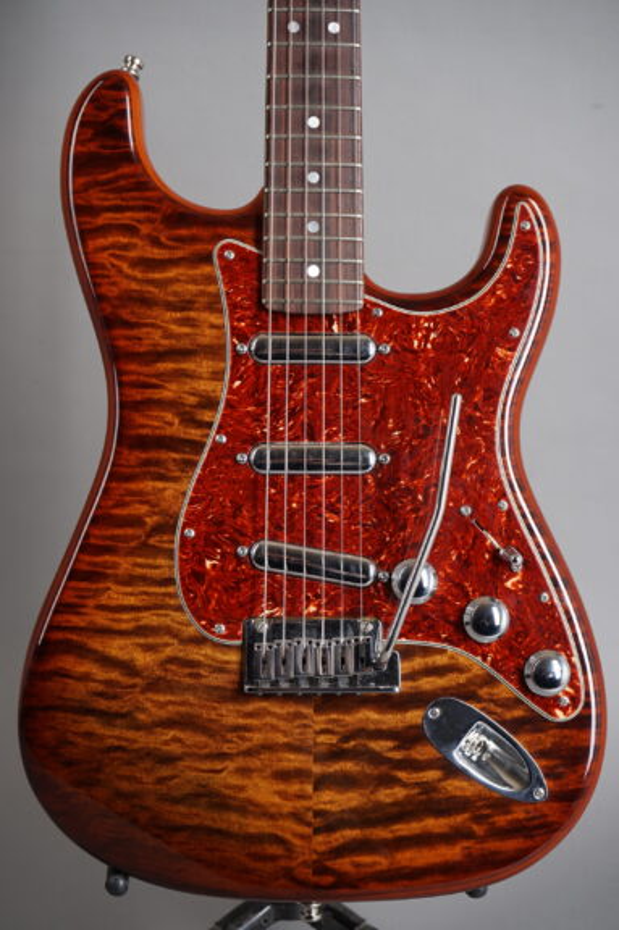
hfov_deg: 23.7
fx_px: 1473
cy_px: 465
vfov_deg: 35.1
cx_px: 310
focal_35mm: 57
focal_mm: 57
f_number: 9
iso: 160
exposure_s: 1/100
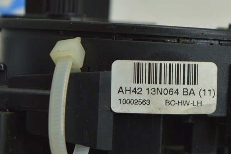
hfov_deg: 12.4
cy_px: 100
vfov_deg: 8.3
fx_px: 1058
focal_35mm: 165
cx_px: 156
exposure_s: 1/25
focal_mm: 55
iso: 400
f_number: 5.6
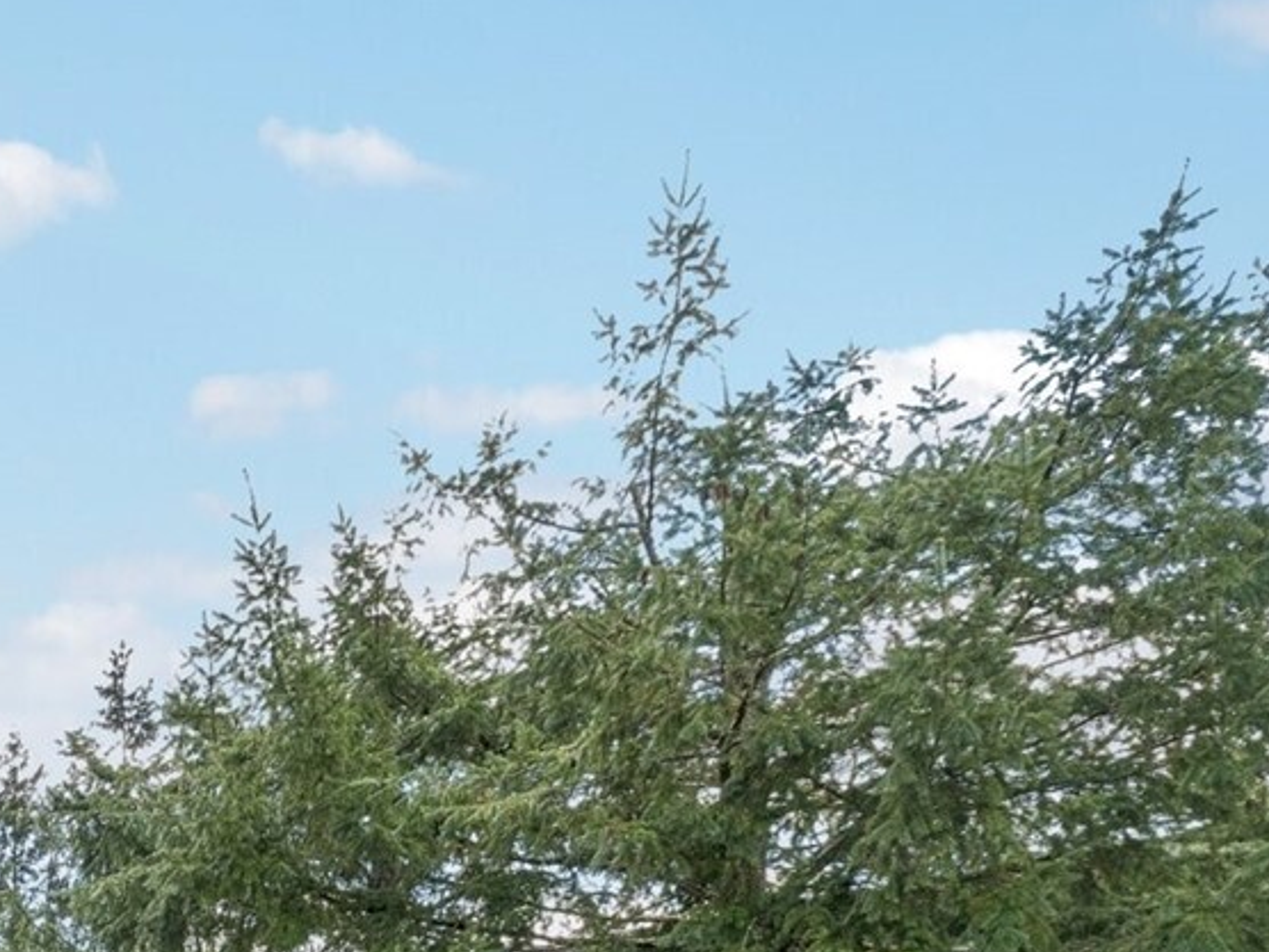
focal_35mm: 46
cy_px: 1200
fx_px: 1694
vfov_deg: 27.0
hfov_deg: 32.9
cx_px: -291
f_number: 9
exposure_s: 1/100
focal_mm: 10.5
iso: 250
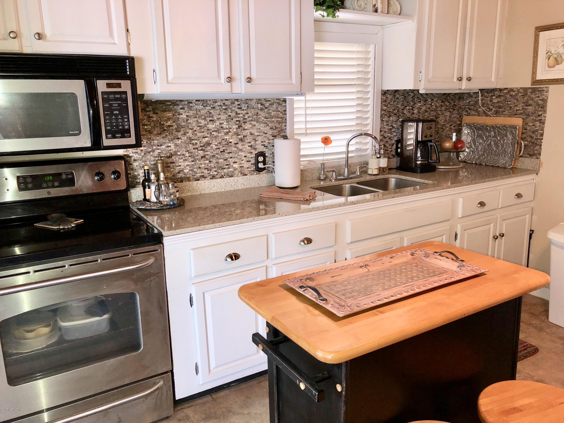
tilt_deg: -11.6
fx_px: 472
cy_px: 212
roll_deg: +1.8
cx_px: 282
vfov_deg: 48.2
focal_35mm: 29
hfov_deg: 61.7
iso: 40
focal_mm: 3.99
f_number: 1.8
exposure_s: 1/60
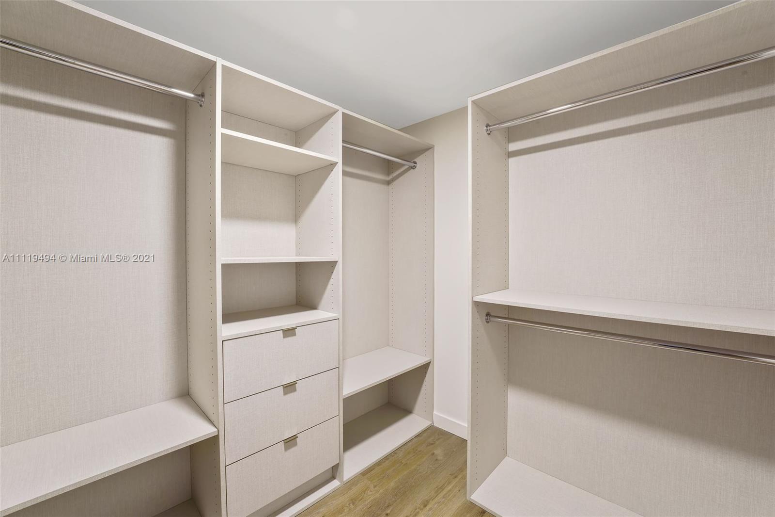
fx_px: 301
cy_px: 258
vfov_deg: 81.2
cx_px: 388
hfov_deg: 104.3
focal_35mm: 14
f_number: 11
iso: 100
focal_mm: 14
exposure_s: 1.6
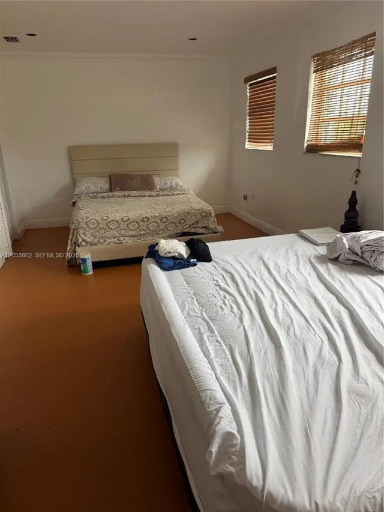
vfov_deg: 71.6
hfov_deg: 56.8
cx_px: 192
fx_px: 355
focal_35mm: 24
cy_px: 256
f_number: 1.78
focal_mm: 6.76
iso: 160
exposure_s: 1/121
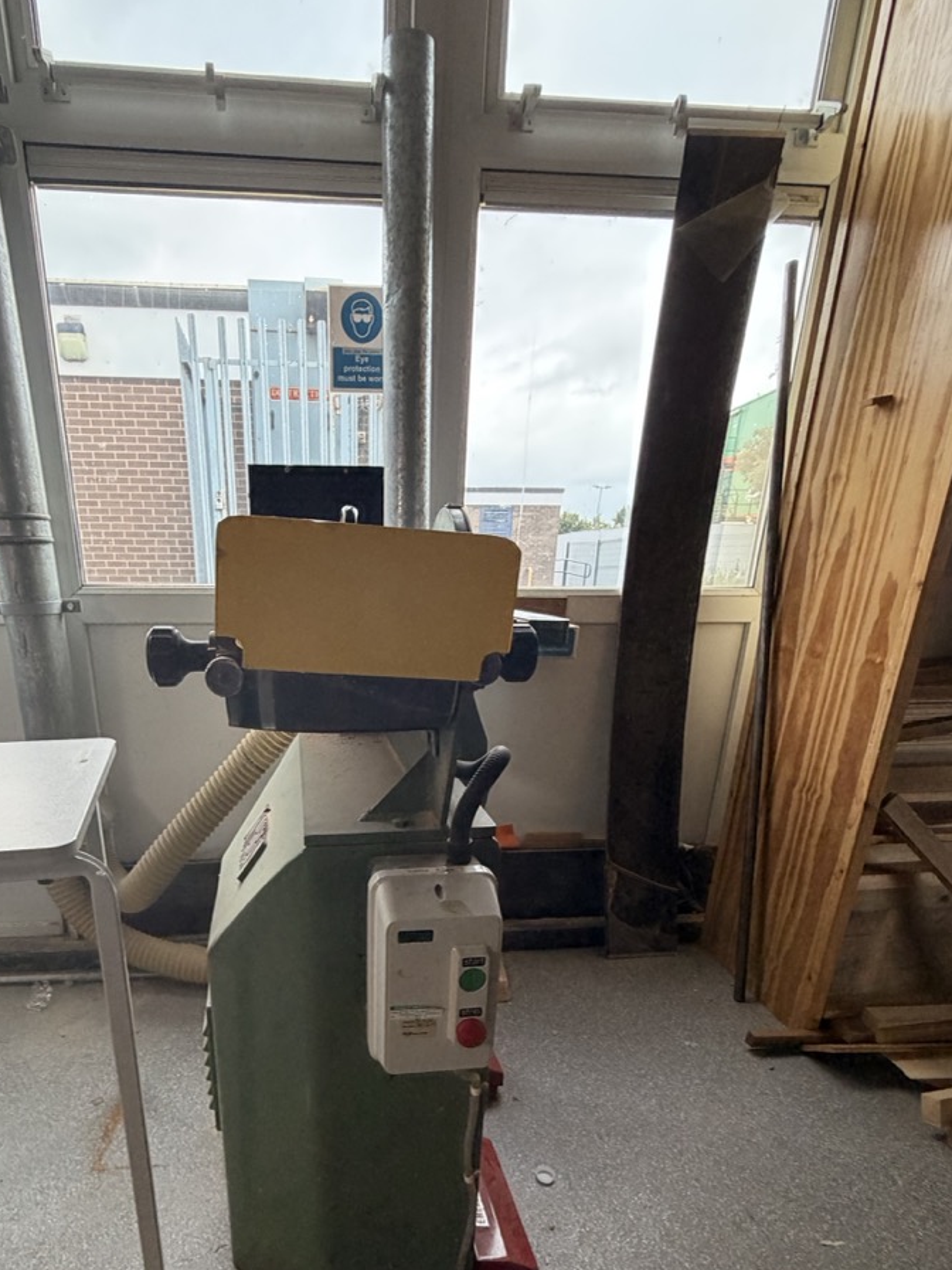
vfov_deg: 78.9
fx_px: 733
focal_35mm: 20
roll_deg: +0.2
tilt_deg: -20.9
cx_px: 366
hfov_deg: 65.1
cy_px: 853
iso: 250
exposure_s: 1/100
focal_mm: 2.22
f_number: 2.2
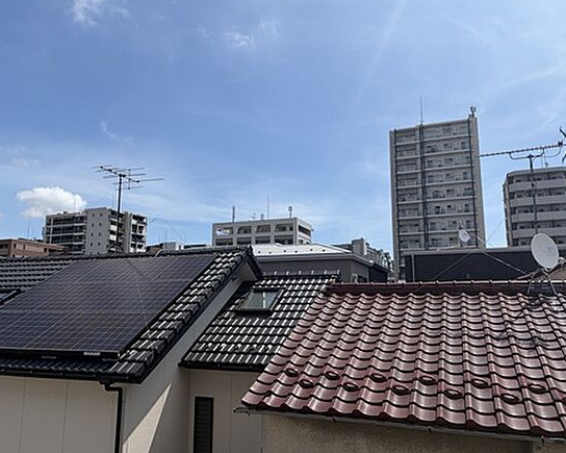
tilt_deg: +9.8
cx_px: 276
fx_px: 469
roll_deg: +0.7
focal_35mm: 28
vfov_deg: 51.5
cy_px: 224
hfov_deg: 62.2
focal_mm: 5.96
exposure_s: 1/7813
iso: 64
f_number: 1.6
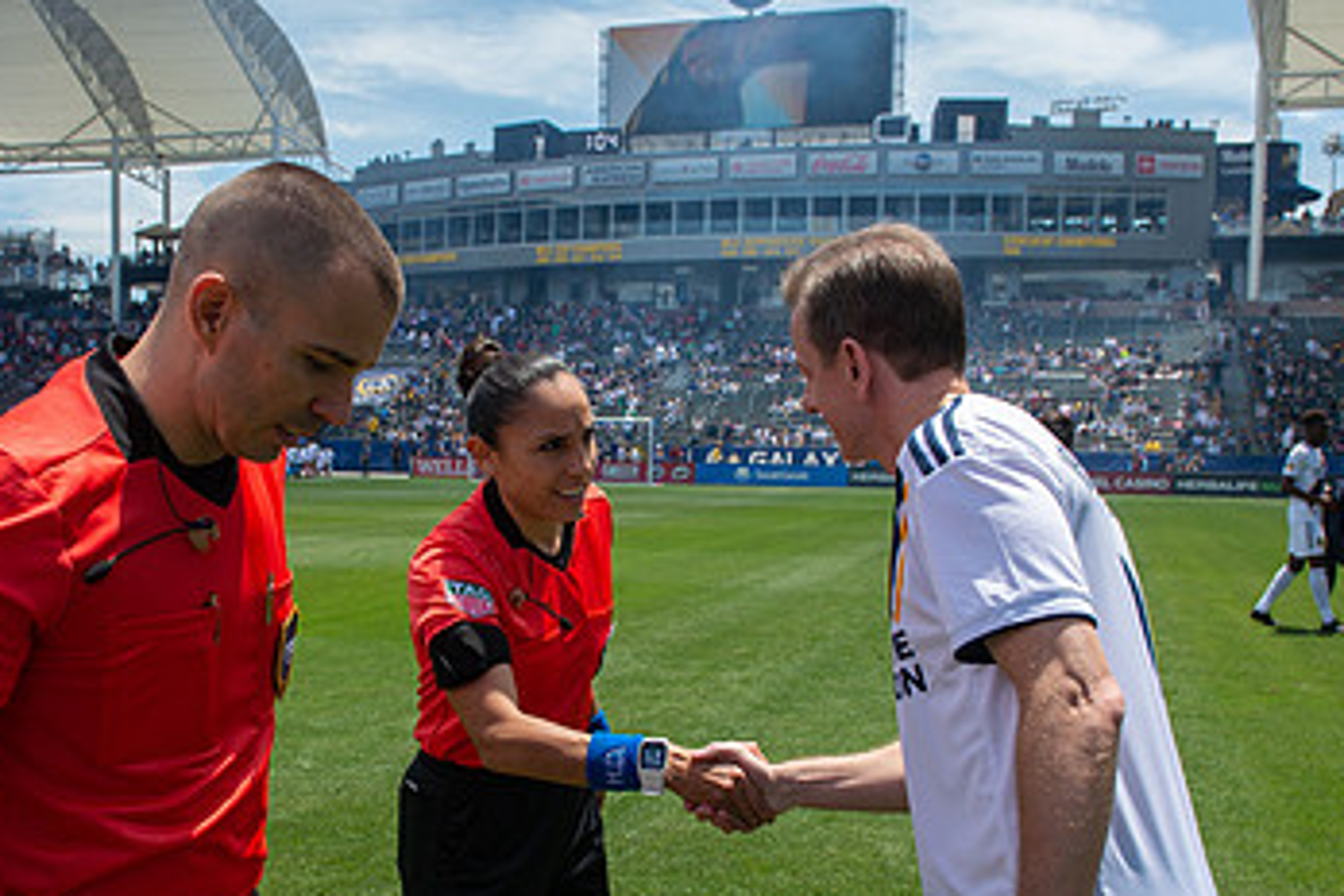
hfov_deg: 48.3
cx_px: 568
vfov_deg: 33.2
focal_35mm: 40
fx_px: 1493
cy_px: 585
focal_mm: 24
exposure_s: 1/1000
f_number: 5.6
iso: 200
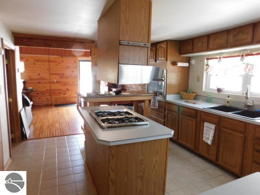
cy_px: 98
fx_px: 173
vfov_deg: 58.9
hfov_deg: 73.9
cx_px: 130
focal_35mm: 23
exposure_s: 1/25
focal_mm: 4
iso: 400
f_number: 3
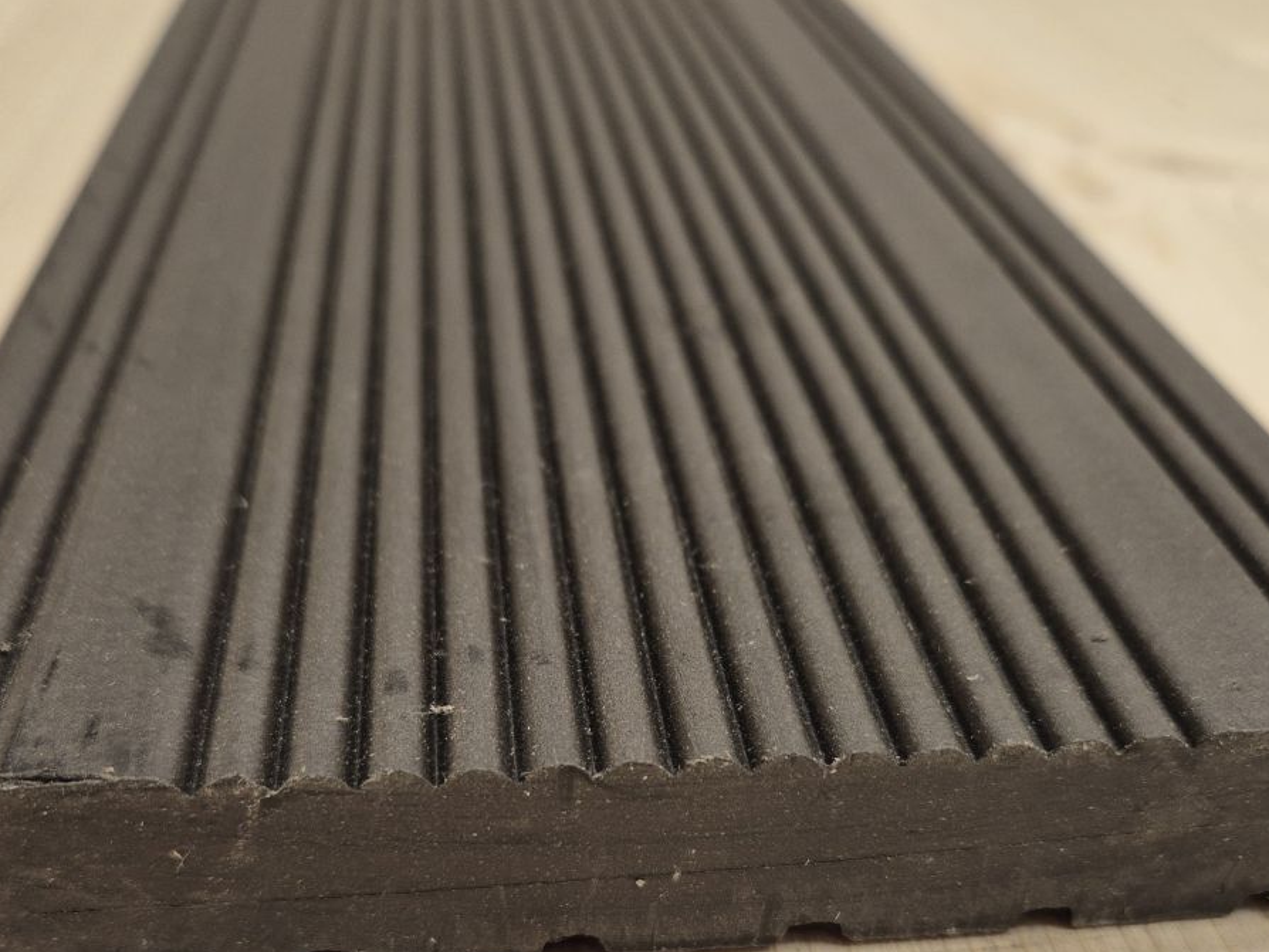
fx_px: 1320
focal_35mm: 36
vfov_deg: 38.4
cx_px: 619
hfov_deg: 51.3
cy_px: 738
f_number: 1.8
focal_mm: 5.4
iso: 250
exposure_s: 1/100
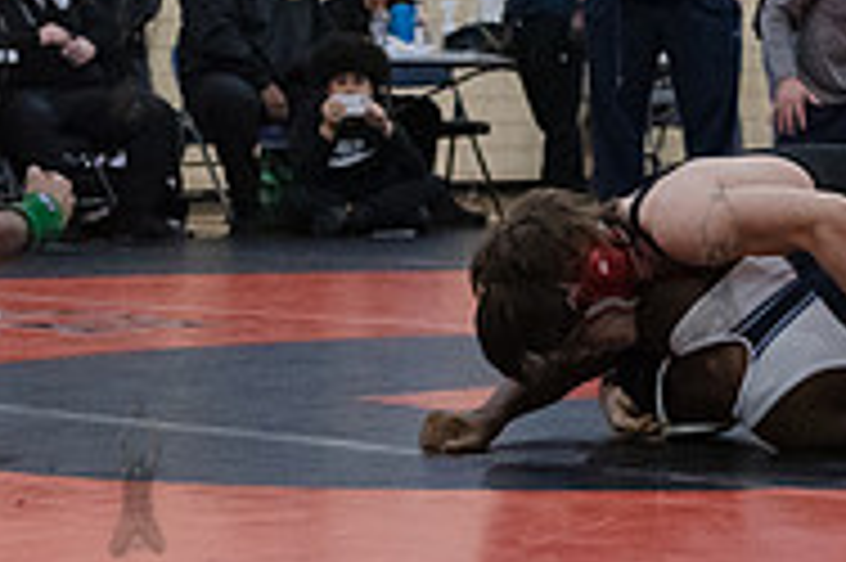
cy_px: 259
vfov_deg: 9.9
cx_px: 716
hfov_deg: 14.7
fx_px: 3264
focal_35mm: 139
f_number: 3.2
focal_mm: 45
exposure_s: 1/400
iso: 8000
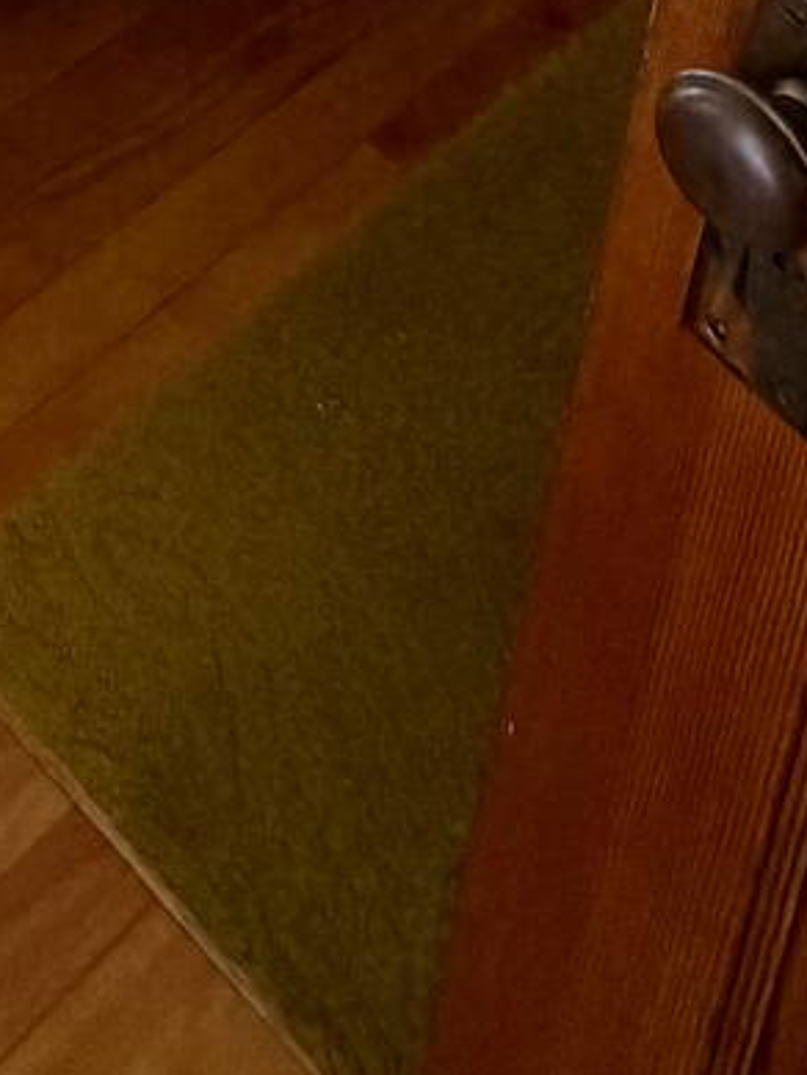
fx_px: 2237
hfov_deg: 16.4
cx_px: -727
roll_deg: -1.1
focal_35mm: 72
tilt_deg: -16.6
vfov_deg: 17.4
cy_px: -1188
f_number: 2.2
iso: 250
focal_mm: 2.22
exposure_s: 1/121
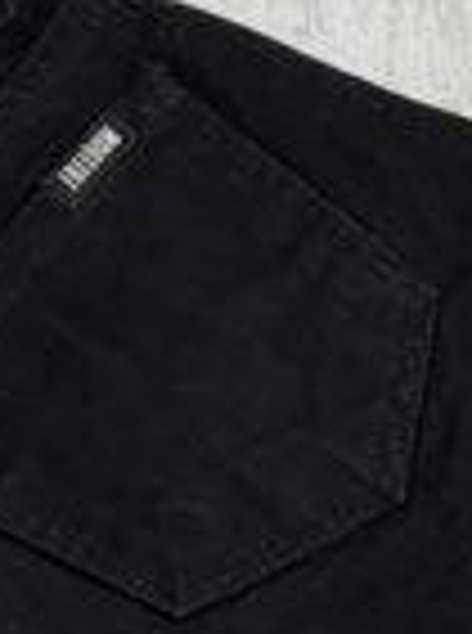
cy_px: 690
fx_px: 3324
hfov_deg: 8.0
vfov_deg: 10.8
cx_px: -99
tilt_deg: -69.3
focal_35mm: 182
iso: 64
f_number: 1.78
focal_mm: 6.76
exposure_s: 1/100
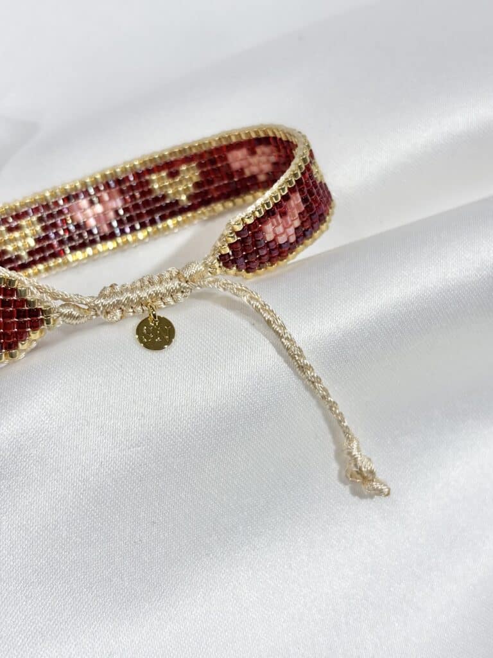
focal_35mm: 52
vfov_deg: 36.8
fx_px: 987
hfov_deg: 28.0
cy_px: 329
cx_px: 246
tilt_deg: -48.6
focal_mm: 5.96
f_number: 1.6
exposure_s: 1/251
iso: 32
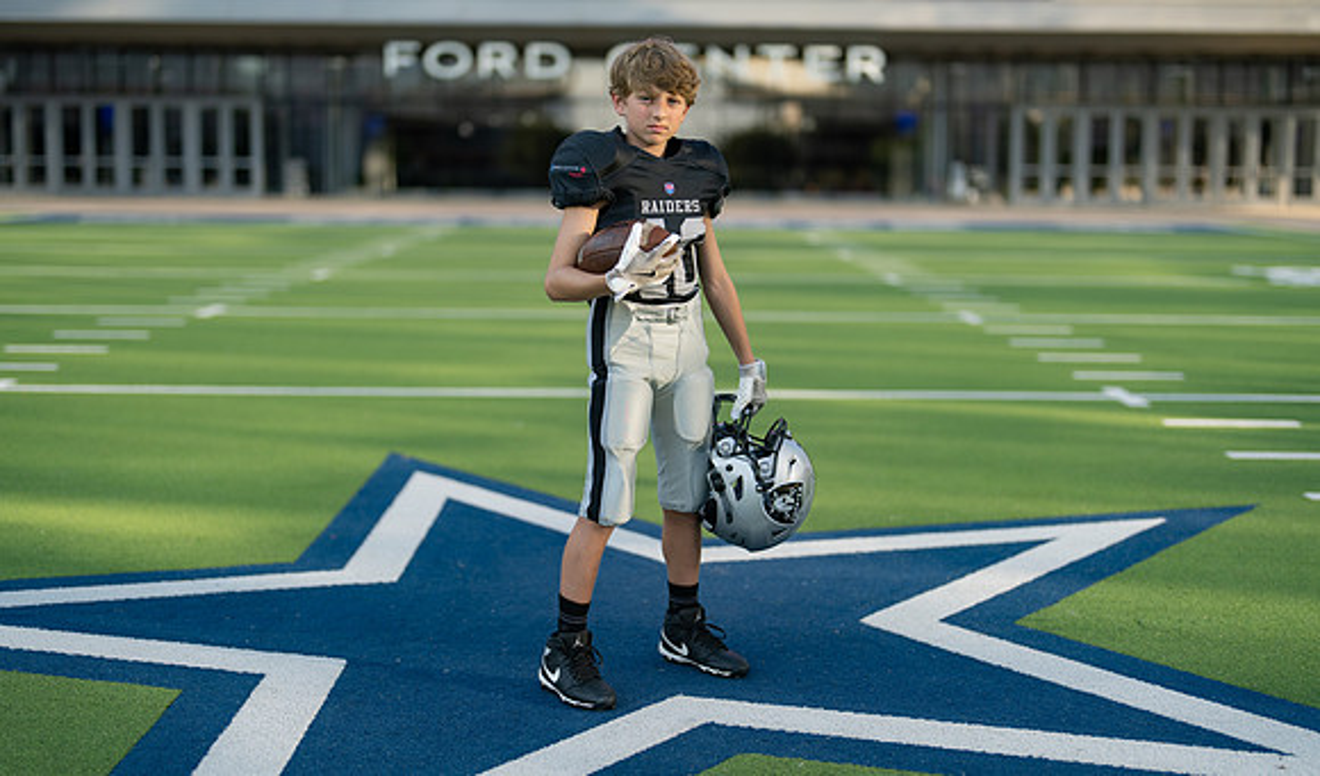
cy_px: 388
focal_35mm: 52
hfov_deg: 39.6
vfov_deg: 23.9
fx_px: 1834
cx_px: 660
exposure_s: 1/2500
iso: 100
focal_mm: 50
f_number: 1.2
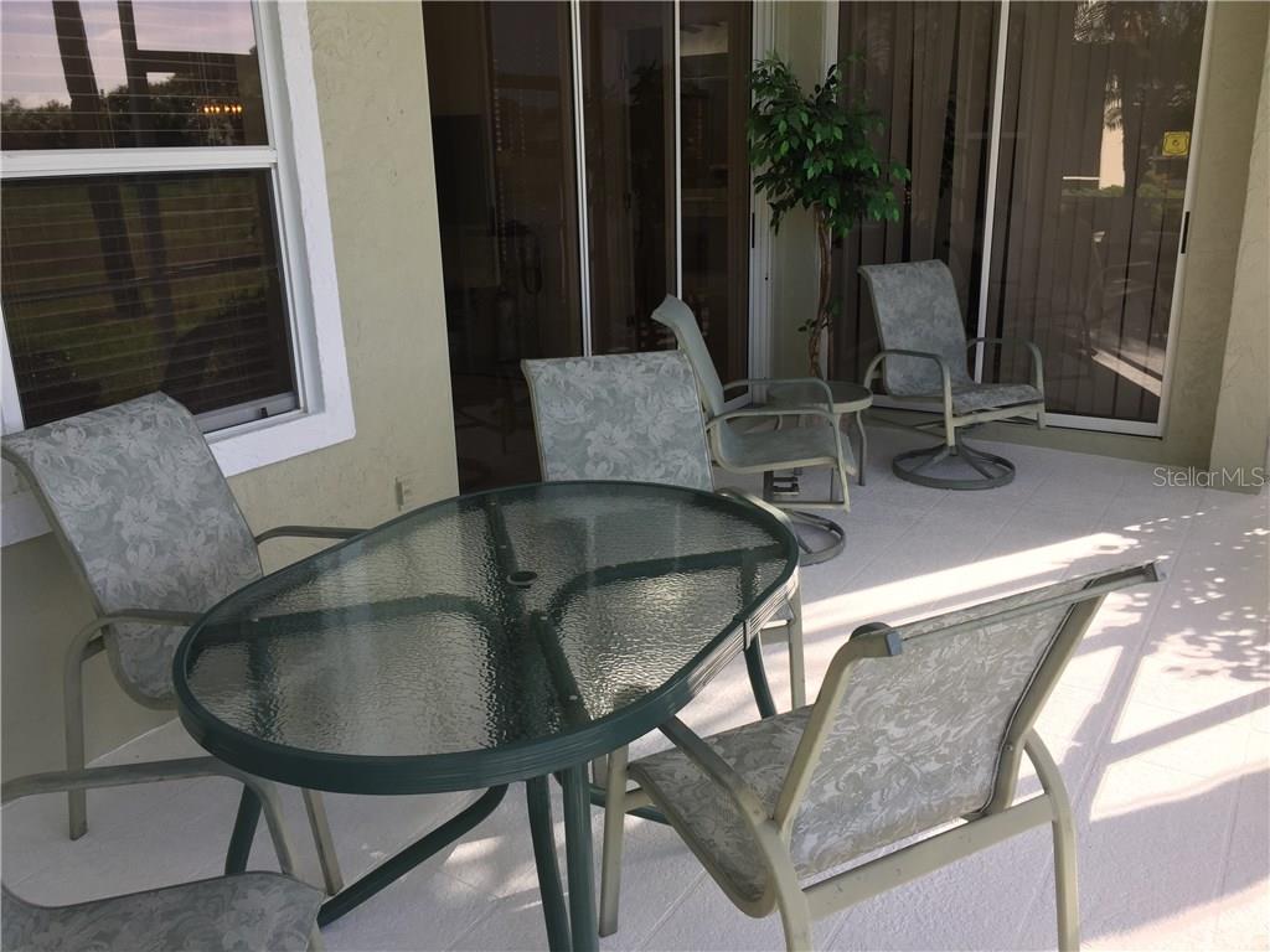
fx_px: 1064
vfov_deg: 48.2
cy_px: 476
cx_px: 635
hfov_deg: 61.7
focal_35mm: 29
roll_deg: +0.3
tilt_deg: -16.7
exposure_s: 1/243
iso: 32
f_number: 2.2
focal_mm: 4.15
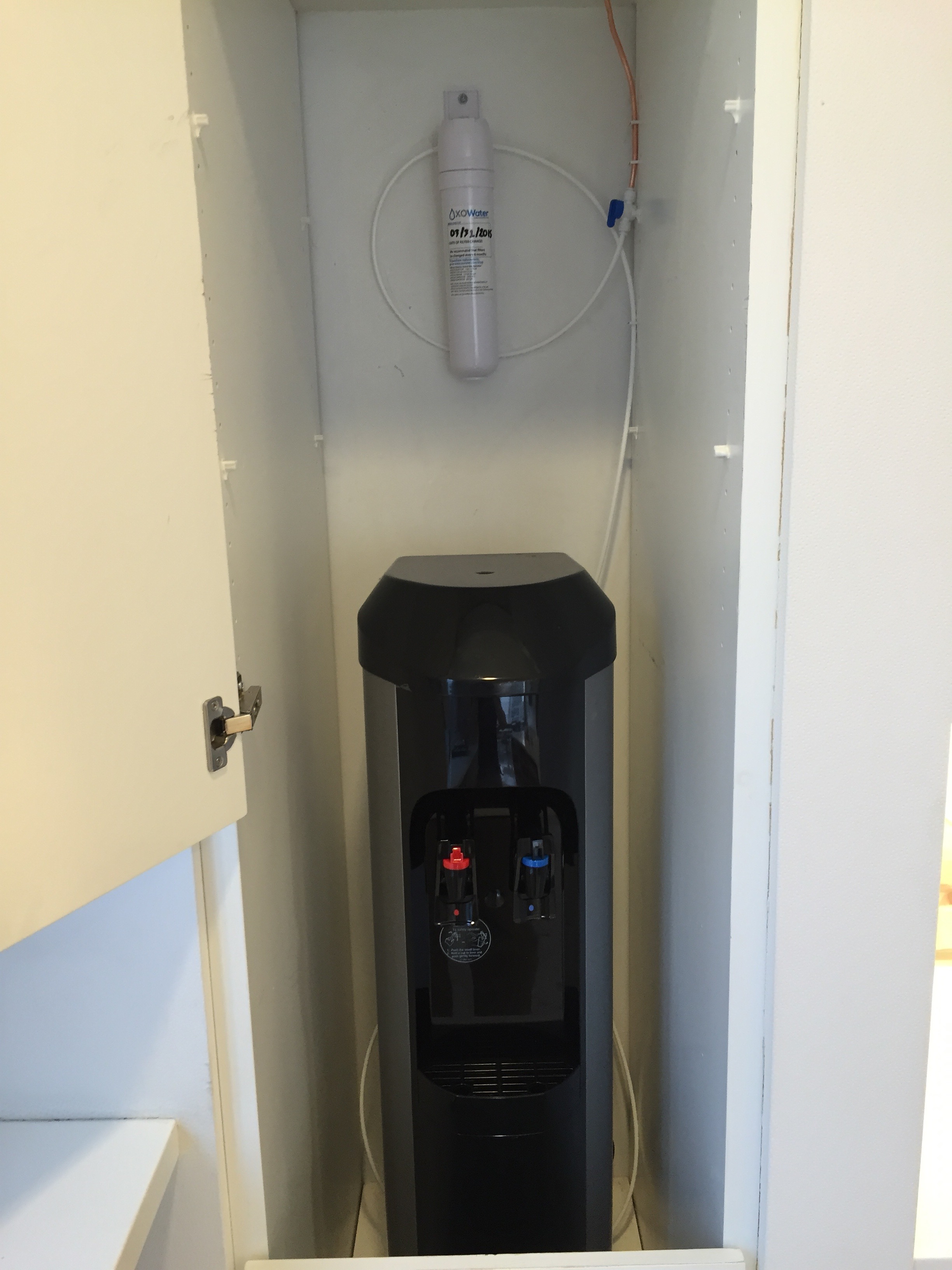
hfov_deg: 48.2
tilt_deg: -11.5
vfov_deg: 61.7
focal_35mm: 29
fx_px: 1063
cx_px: 476
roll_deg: +1.1
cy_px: 635
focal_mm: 4.15
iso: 64
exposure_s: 1/30
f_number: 2.2
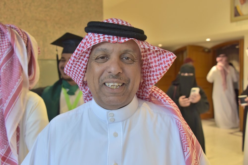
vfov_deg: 29.8
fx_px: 310
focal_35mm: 45
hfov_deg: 43.6
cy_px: 82
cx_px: 124
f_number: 6.3
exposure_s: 1/160
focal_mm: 45
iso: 1250
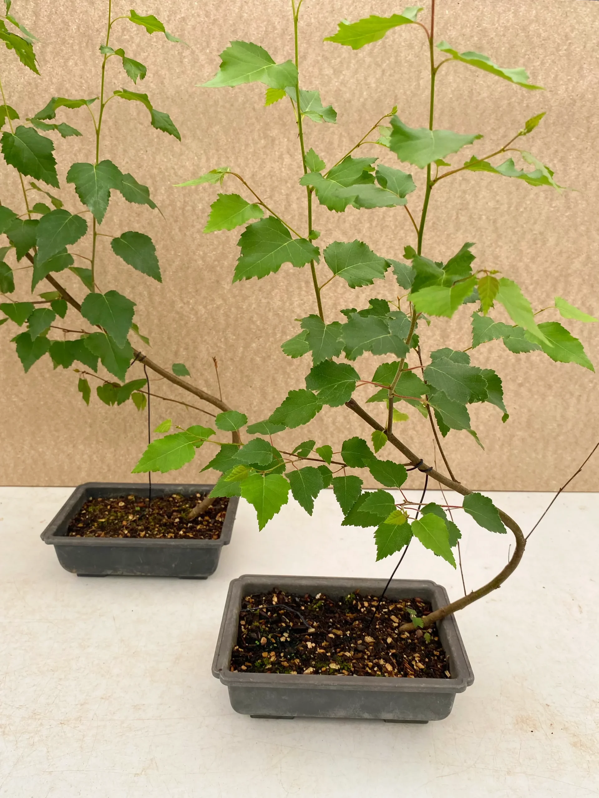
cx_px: 300
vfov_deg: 67.3
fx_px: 600
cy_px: 399
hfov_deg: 53.1
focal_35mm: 26
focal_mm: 4.25
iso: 32
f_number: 1.8
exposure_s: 1/465
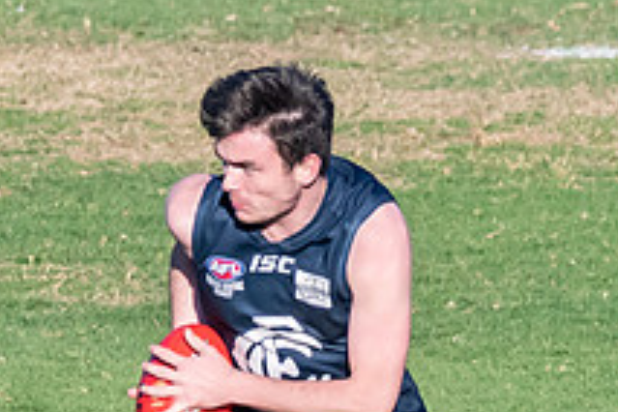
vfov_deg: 0.5
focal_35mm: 2532
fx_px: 43463
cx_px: -110
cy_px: 483
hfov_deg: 0.8
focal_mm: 350
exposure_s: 1/1600
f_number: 10
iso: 800
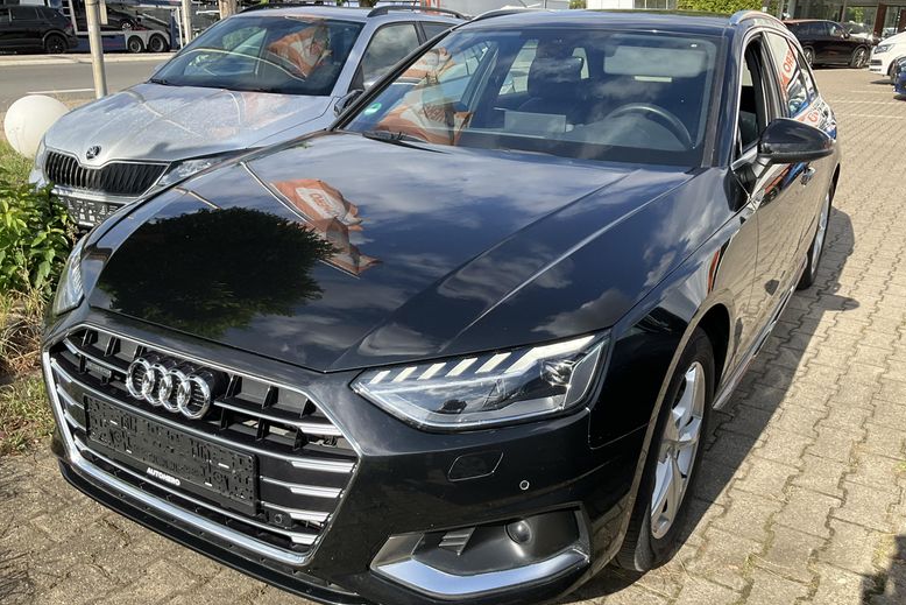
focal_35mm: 31
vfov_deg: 42.3
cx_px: 463
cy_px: 322
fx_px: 780
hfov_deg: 60.3
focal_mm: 3
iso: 25
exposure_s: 1/770
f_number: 1.8
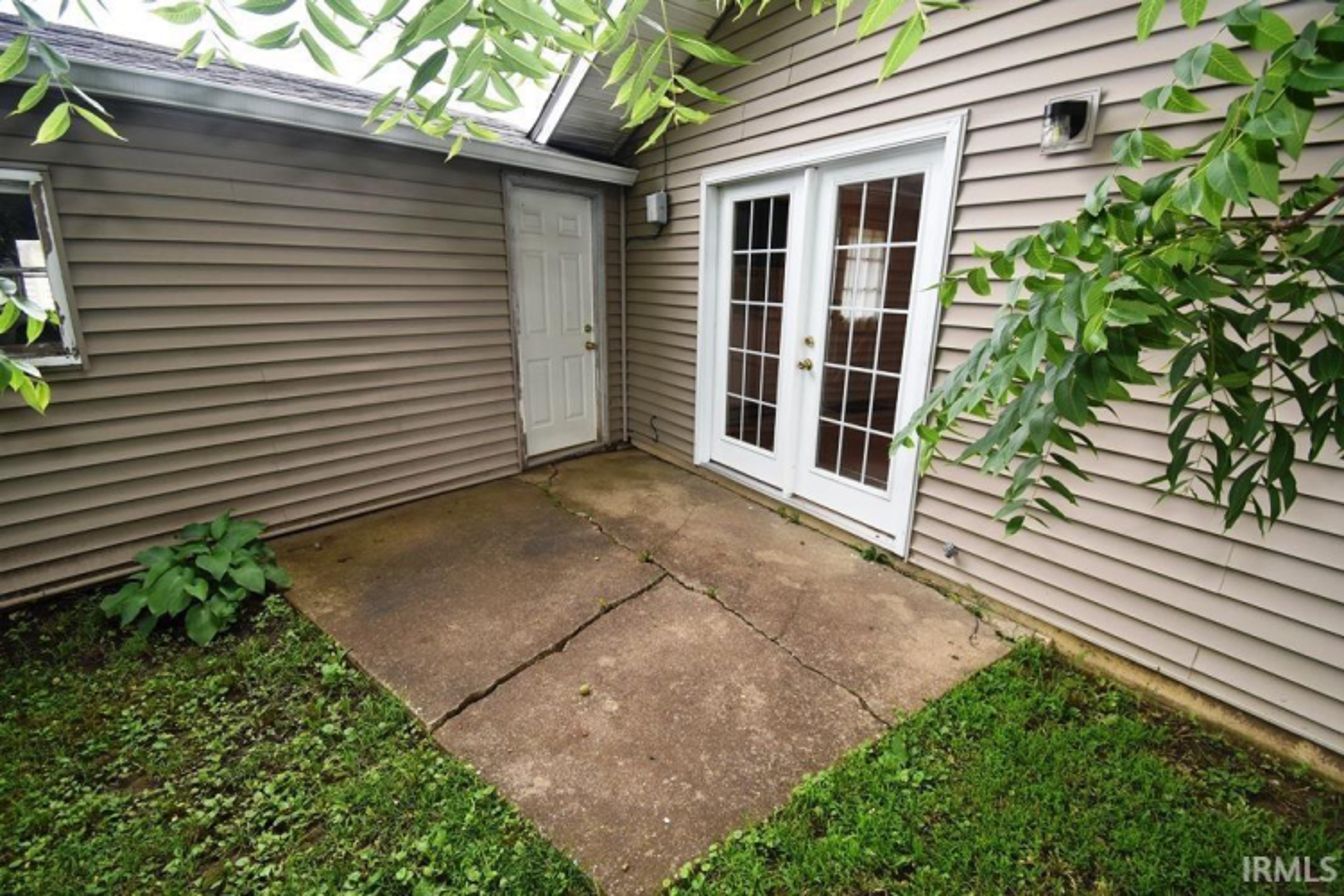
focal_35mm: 15
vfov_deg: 77.3
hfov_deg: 100.4
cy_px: 448
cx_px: 672
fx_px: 560
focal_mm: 10
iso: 400
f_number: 5.6
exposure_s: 1/125
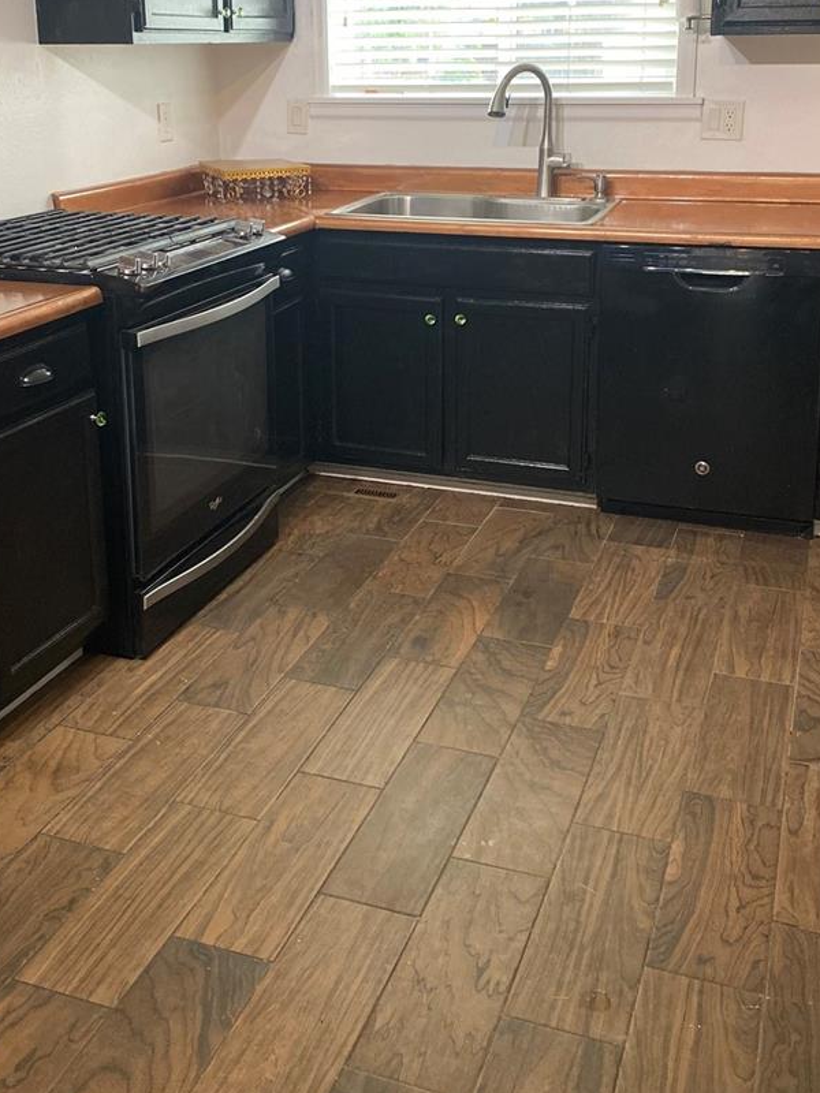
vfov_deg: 47.2
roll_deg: +0.7
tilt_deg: -14.0
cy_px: 376
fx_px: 1232
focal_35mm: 39
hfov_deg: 36.8
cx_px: 377
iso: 200
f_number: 1.8
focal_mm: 4.25
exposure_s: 1/60
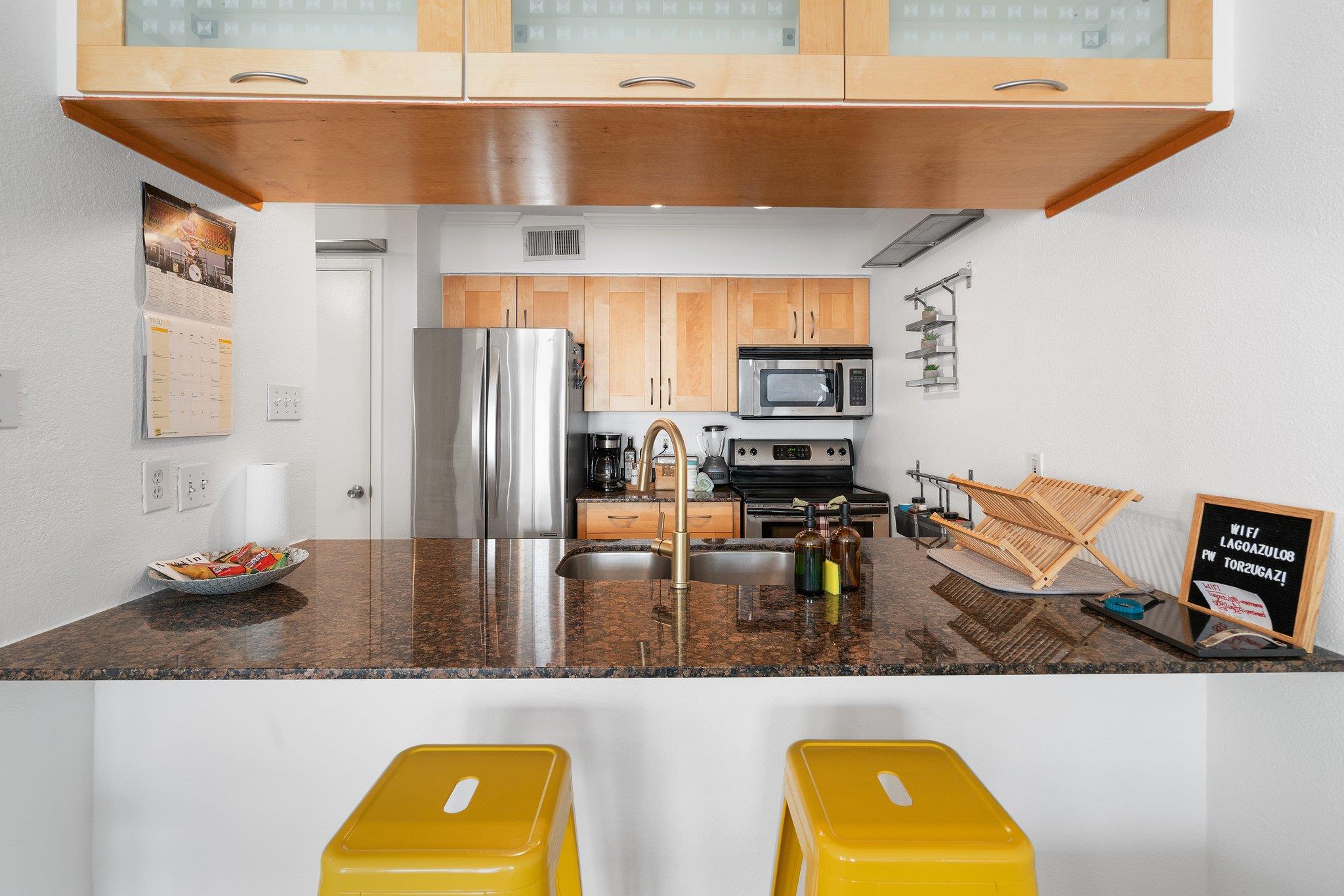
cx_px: 672
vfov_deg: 73.8
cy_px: 448
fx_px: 597
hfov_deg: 96.7
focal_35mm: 16
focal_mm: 16
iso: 800
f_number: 9
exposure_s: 1/6
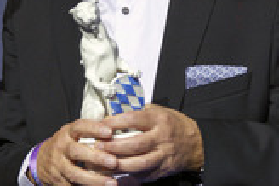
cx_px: 36
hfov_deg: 9.4
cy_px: -61
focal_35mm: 218
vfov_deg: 6.2
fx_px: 1688
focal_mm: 74
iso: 800
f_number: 3.2
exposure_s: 1/320
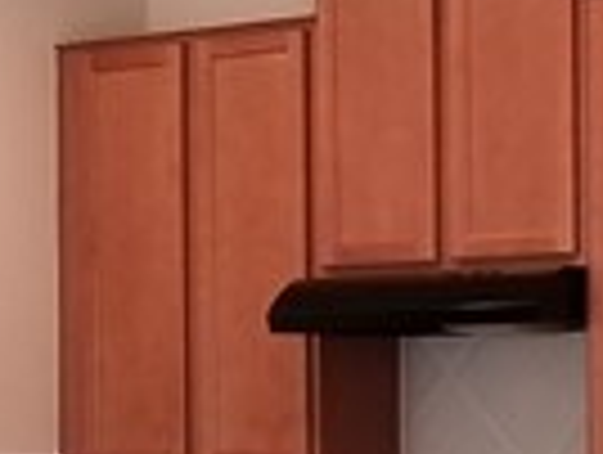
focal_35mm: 198
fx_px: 3455
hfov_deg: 10.0
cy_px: 414
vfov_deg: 7.5
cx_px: 198
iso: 64
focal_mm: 4.25
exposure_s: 1/60
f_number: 1.7
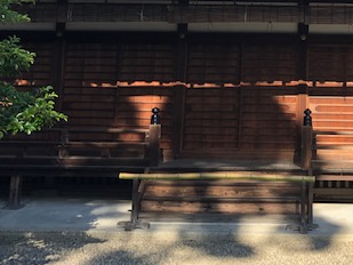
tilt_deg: +10.2
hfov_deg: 32.1
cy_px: 17
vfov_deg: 24.4
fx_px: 592
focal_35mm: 58
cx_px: 292
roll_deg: +0.2
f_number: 1.8
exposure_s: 1/539
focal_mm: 3.99
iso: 20
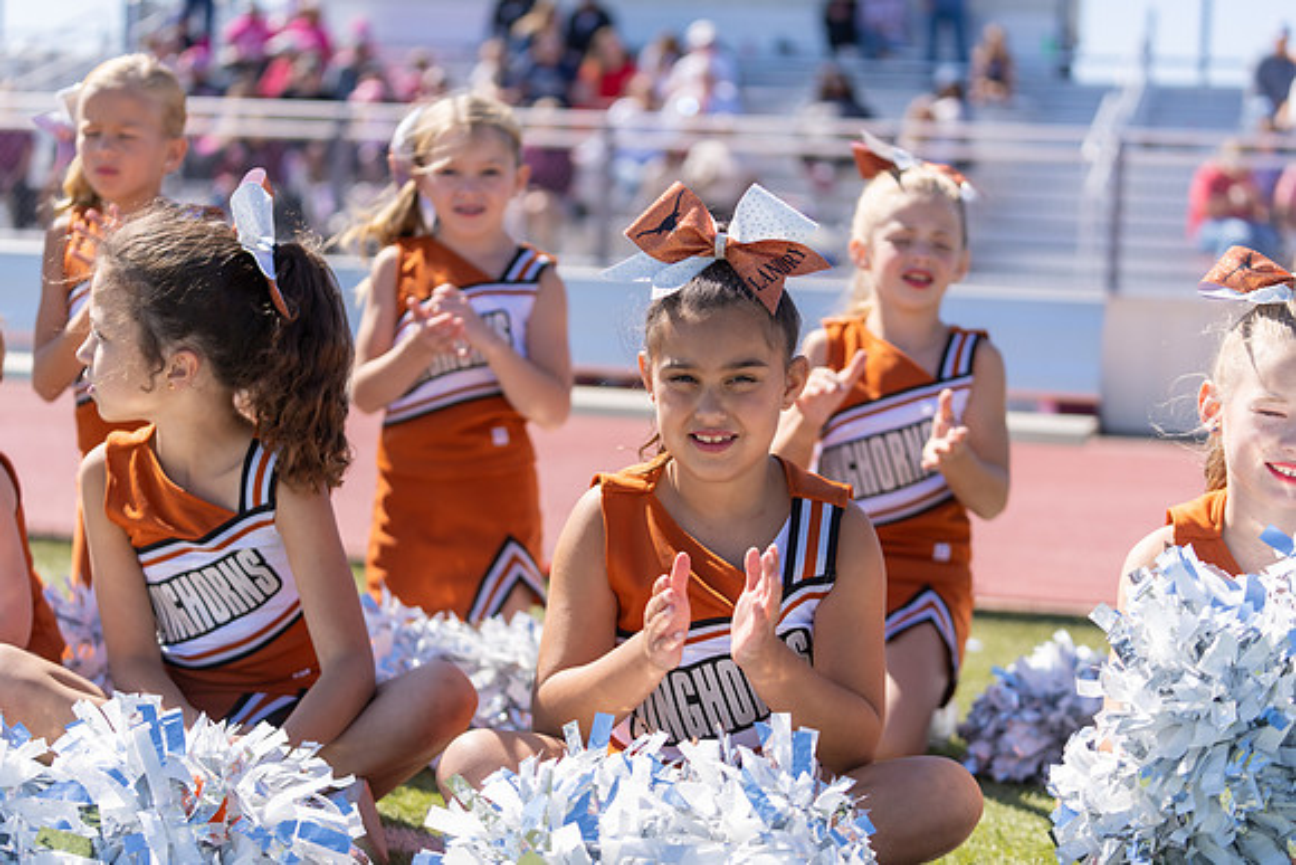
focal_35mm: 70
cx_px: 648
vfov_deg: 19.5
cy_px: 432
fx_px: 2520
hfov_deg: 28.8
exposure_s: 1/1250
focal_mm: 70
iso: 100
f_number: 2.8
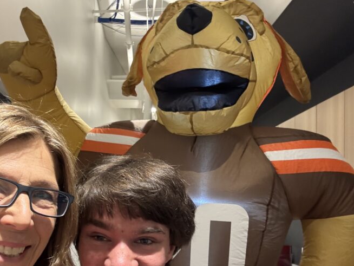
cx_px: 138
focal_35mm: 36
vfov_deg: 39.2
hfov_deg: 50.9
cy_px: 179
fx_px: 368
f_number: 1.9
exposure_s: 1/40
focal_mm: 2.69
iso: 200
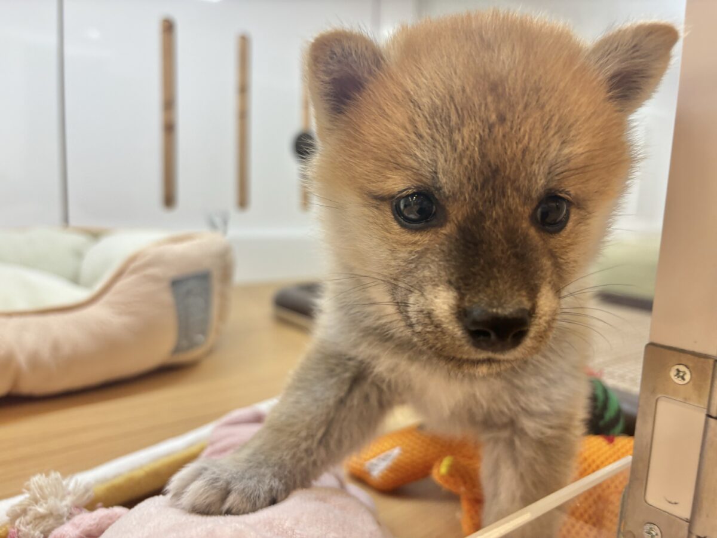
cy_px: 269
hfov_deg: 67.3
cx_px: 358
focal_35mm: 26
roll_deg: -3.7
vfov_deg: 53.1
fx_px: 539
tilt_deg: -8.2
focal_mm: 5.96
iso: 64
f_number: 1.6
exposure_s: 1/100
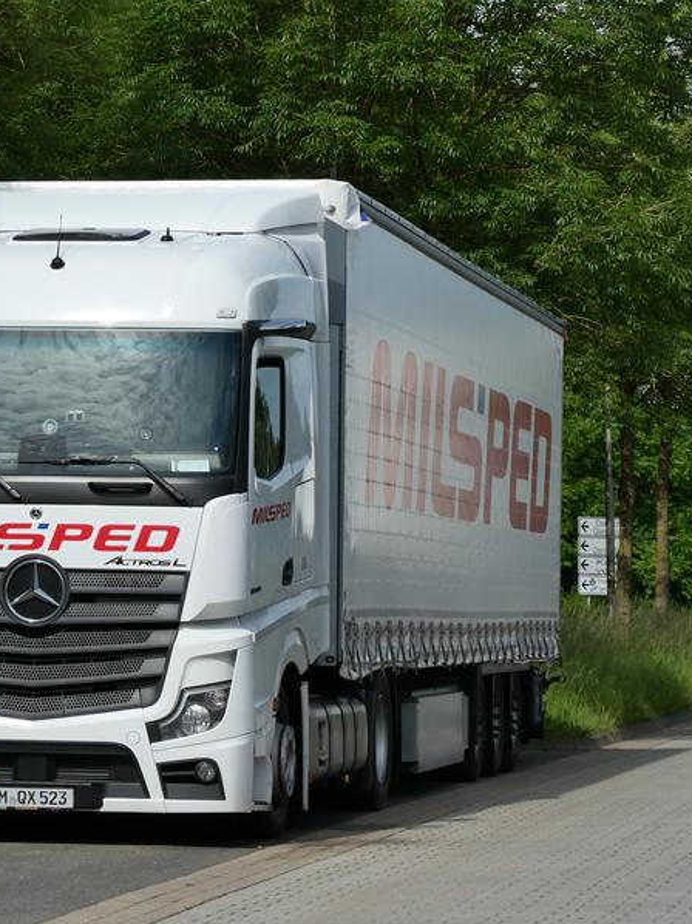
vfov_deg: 11.9
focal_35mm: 166
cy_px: 462
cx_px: 130
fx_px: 4428
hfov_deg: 8.9
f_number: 5.2
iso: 80
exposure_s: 1/640
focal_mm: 22.3
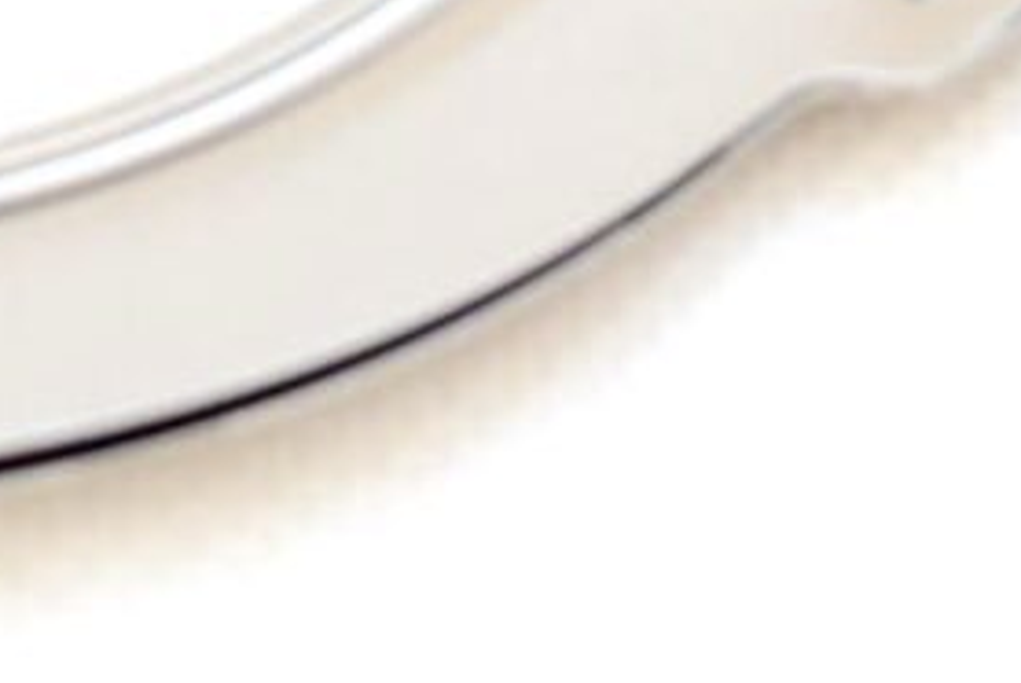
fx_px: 8480
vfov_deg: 4.5
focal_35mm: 299
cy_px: -1058
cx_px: -316
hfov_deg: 6.8
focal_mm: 27
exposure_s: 1/160
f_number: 6.3
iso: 400
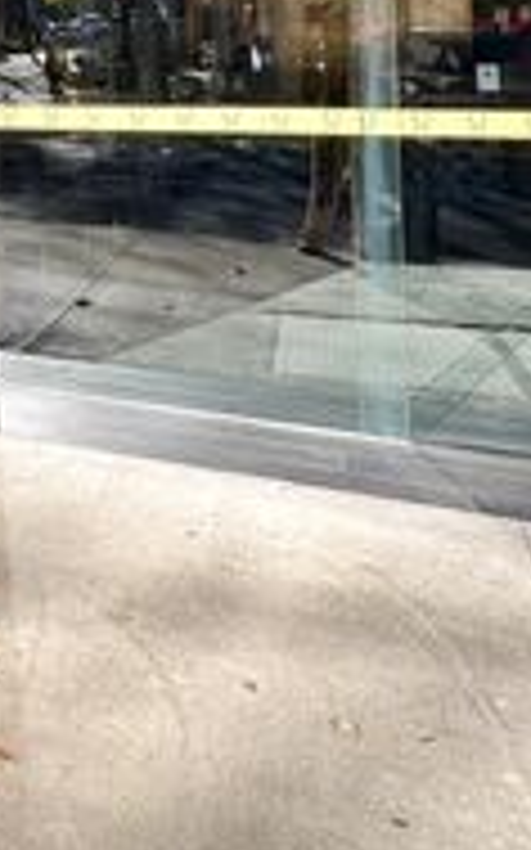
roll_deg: +0.4
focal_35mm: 47
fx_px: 1089
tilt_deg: +2.8
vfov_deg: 38.2
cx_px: -194
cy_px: 9
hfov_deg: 23.6
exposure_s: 1/332
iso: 40
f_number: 2.2
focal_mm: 2.22
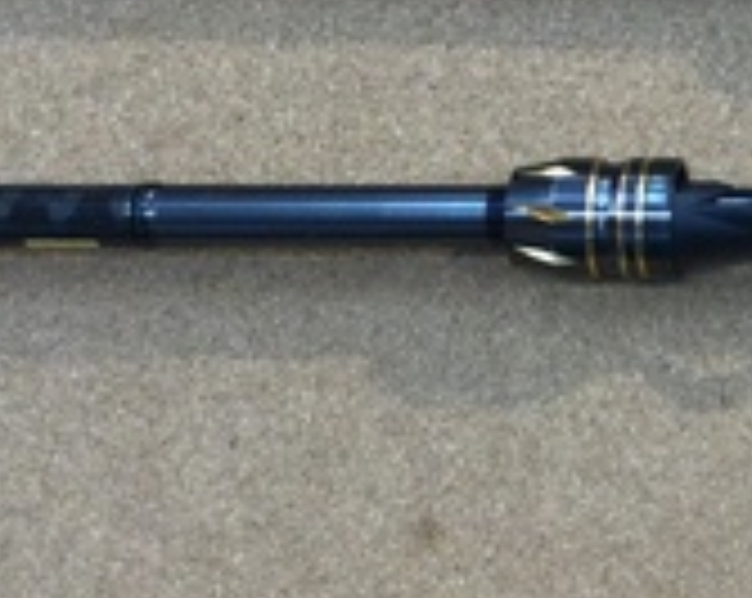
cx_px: 1126
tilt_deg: -77.0
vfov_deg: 14.0
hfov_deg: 16.2
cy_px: 144
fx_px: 2422
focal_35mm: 109
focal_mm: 3.3
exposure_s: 1/30
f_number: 2.4
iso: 32
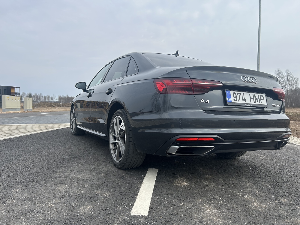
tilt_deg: -2.3
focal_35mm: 26
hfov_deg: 67.3
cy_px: 112
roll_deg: +0.0
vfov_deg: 53.1
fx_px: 225
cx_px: 150
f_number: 1.5
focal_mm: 5.7
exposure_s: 1/2762
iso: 50
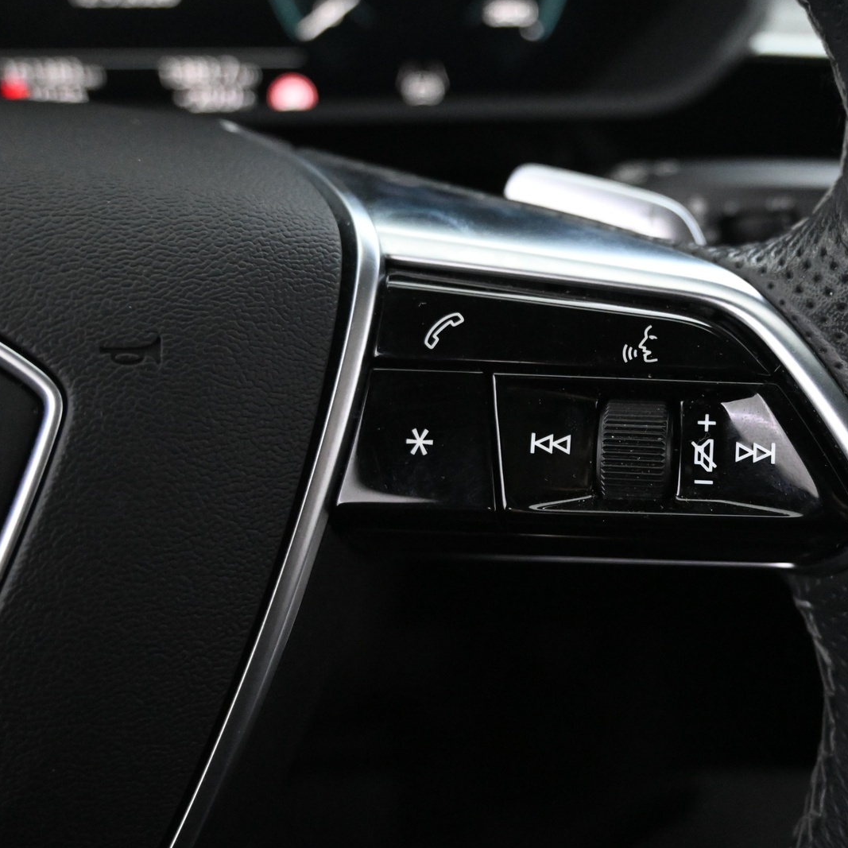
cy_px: 420
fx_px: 1127
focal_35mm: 41
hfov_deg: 40.6
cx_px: 579
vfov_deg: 41.3
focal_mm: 21
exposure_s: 1/30
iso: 6400
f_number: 4
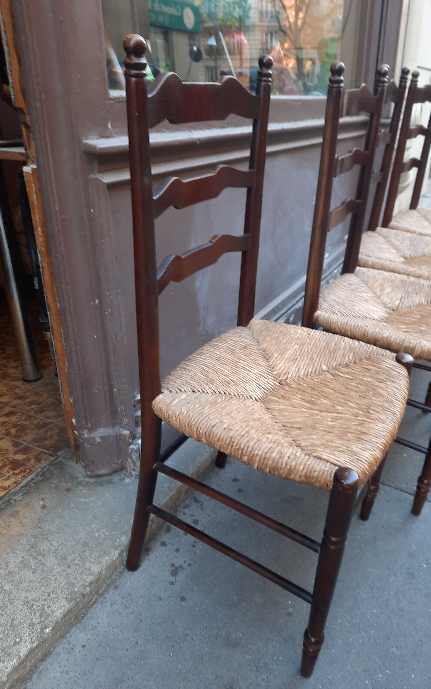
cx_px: 259
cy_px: 339
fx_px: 507
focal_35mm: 27
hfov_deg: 45.8
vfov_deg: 68.4
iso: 50
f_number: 2
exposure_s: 1/50
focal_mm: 4.6
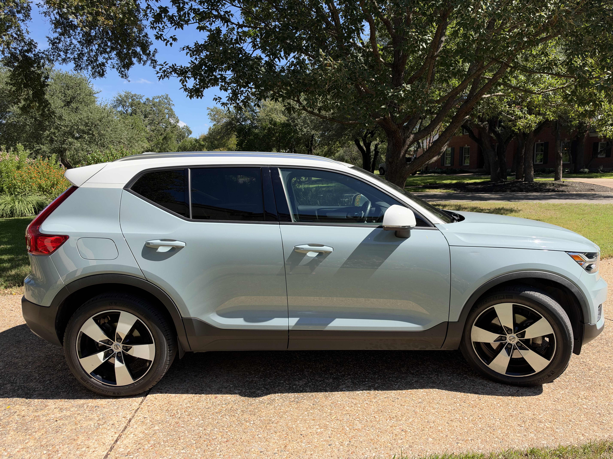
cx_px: 306
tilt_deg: -5.9
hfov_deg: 71.6
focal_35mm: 24
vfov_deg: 56.8
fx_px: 425
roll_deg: -0.1
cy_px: 230
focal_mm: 6.93
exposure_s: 1/2273
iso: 64
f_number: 1.8
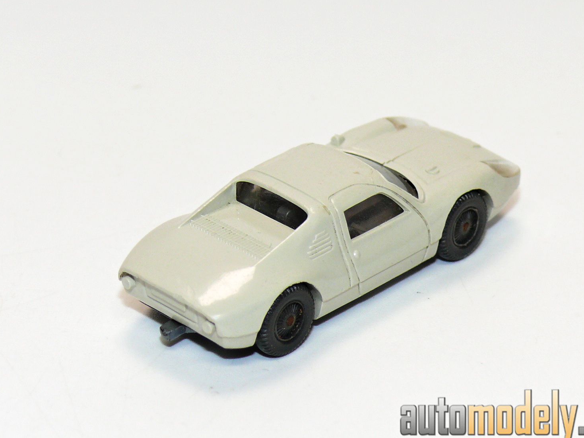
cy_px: 212
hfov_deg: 11.6
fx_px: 2885
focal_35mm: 171
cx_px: 308
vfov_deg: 8.7
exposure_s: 1/30
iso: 100
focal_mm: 18.5
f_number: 4
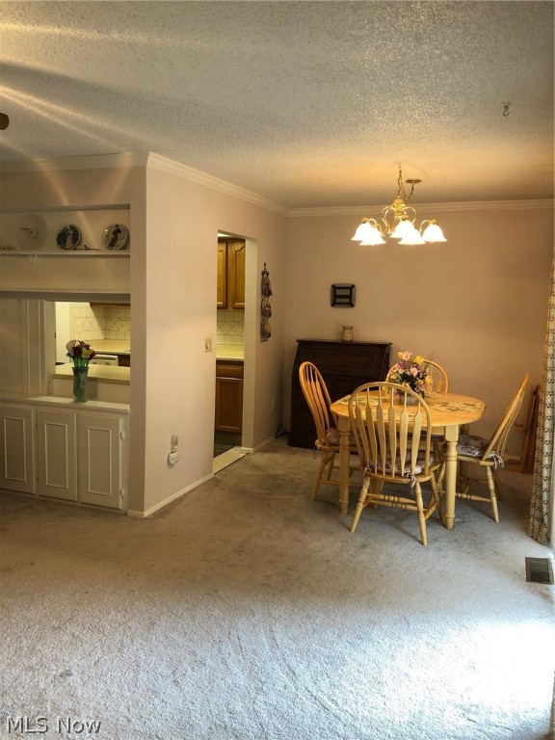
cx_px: 278
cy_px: 370
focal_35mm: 28
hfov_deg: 49.7
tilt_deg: -5.2
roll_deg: -1.1
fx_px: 599
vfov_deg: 63.4
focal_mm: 3.99
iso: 40
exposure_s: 1/15
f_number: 1.8
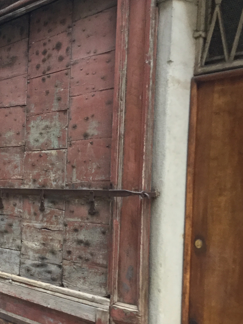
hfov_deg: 23.0
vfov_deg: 31.0
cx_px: 20
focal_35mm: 62
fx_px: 580
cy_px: 210
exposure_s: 1/33
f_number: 2.4
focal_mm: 3.3
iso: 40
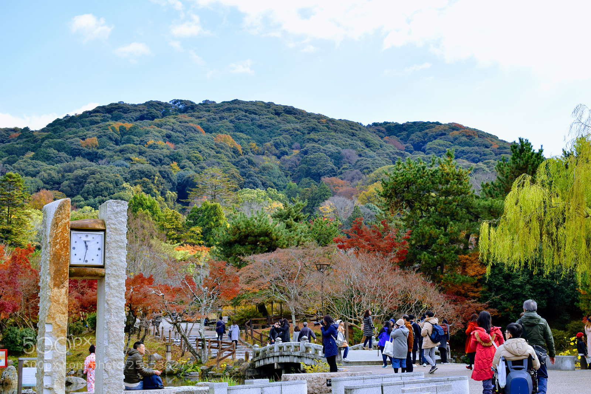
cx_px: 296
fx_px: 837
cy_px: 197
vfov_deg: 26.5
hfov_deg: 38.9
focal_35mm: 51
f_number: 8
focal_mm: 34
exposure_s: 1/250
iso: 200
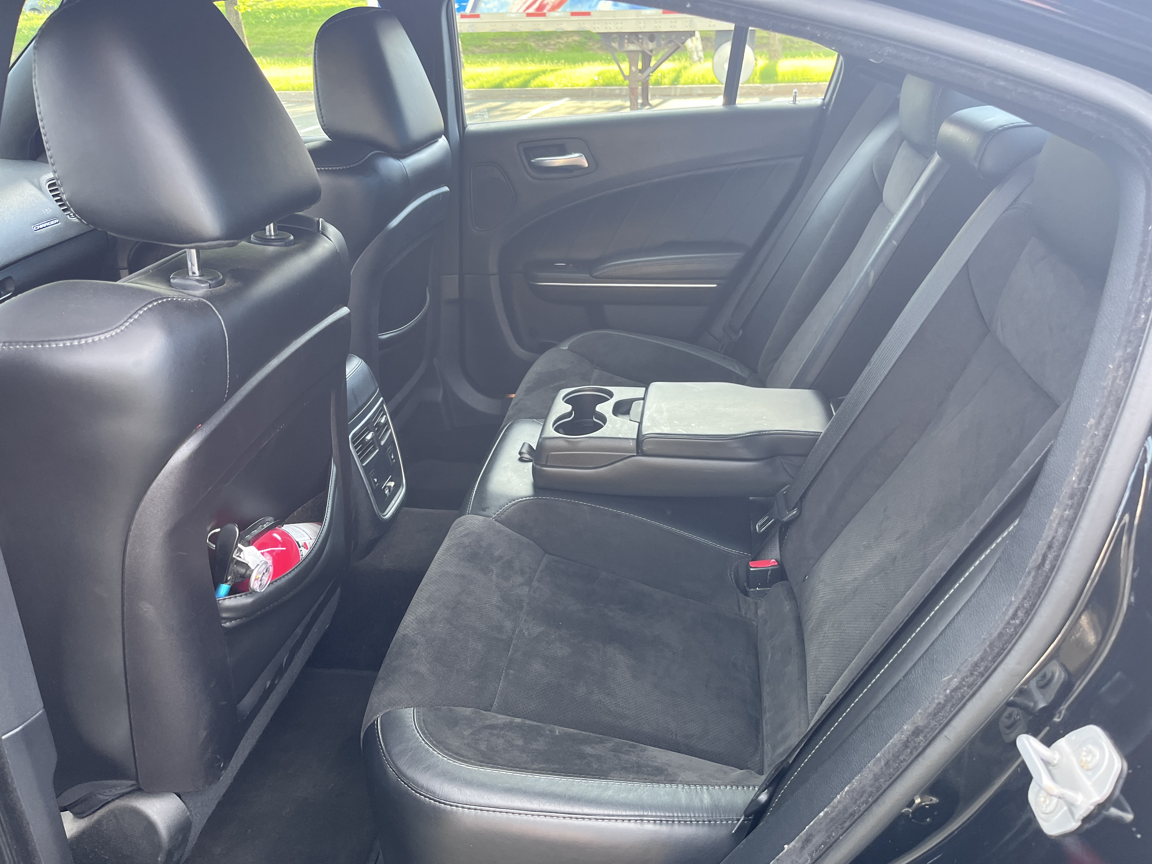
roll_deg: +0.2
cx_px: 576
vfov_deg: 53.1
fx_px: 865
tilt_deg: -23.4
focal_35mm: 26
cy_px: 432
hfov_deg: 67.3
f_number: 1.6
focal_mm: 5.1
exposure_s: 1/121
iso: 125
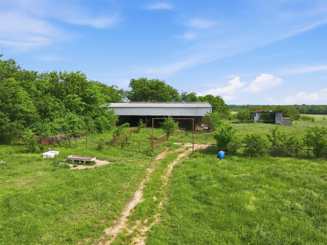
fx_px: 227
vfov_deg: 56.8
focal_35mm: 24
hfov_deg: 71.6
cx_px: 164
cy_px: 122
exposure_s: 1/800
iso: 100
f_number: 2.8
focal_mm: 4.5
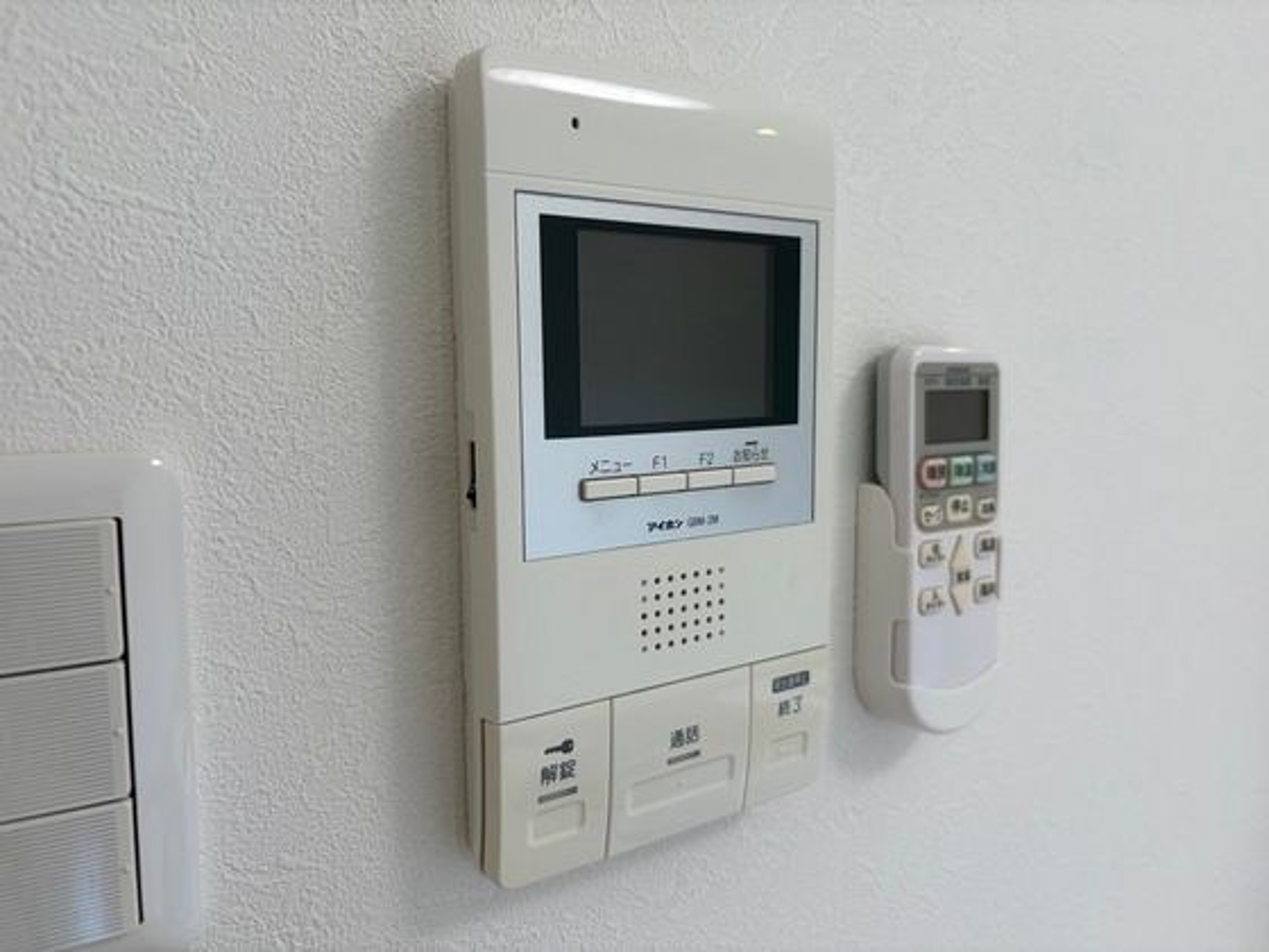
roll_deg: +0.7
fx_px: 953
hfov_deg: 67.3
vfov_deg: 53.1
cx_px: 634
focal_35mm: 26
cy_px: 476
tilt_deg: -4.5
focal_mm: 5.96
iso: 40
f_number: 1.6
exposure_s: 1/121
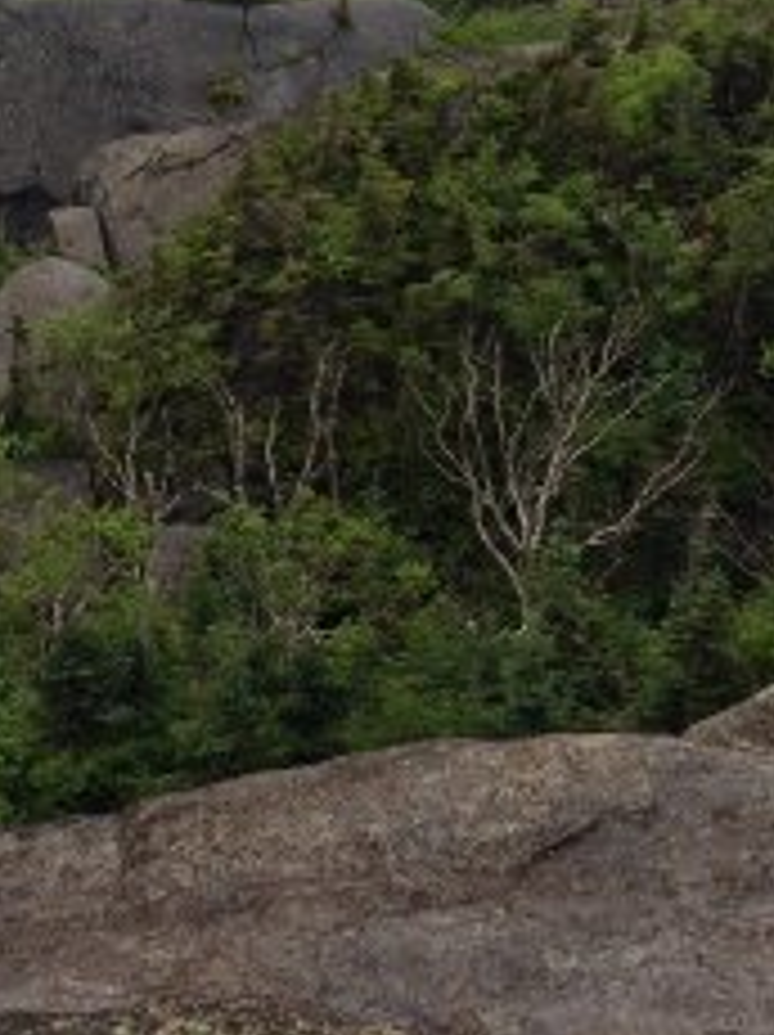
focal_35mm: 80
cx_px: 88
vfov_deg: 23.3
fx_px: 2389
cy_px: -32
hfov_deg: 18.1
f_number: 2.2
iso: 40
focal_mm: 4.12
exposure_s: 1/2740
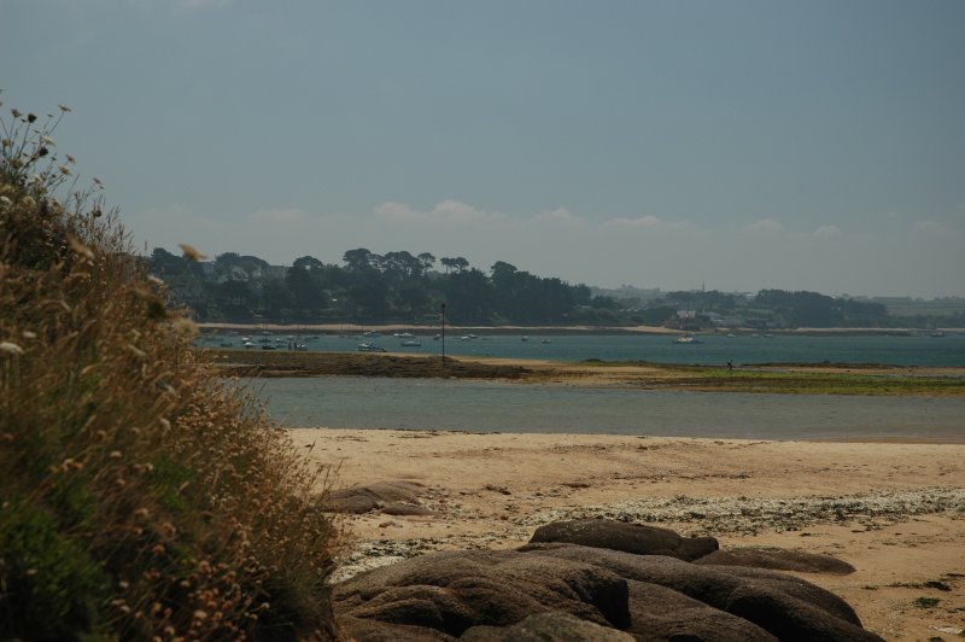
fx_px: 2210
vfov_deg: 16.5
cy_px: 321
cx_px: 482
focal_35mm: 82
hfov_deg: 24.6
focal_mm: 55
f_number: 7.1
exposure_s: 1/400
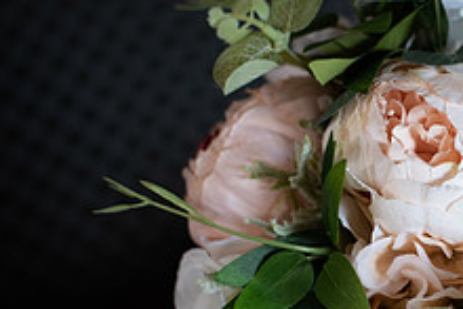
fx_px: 1699
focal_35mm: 132
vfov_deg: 10.4
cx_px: 471
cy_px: 251
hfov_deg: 15.2
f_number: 2.8
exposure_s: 1/80
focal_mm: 50
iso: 400
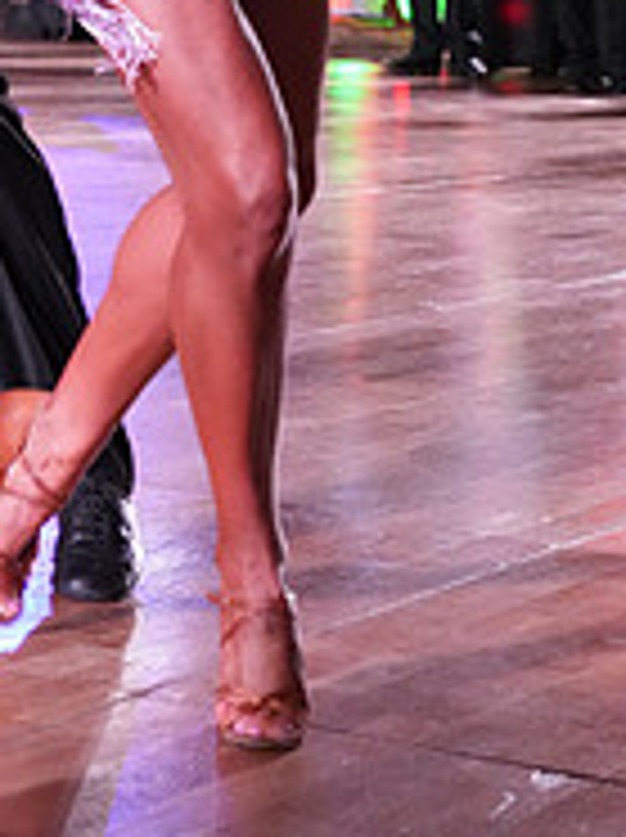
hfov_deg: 9.8
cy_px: -346
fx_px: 3625
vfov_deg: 12.6
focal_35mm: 150
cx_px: 25
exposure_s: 1/320
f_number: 5
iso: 6400
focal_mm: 50
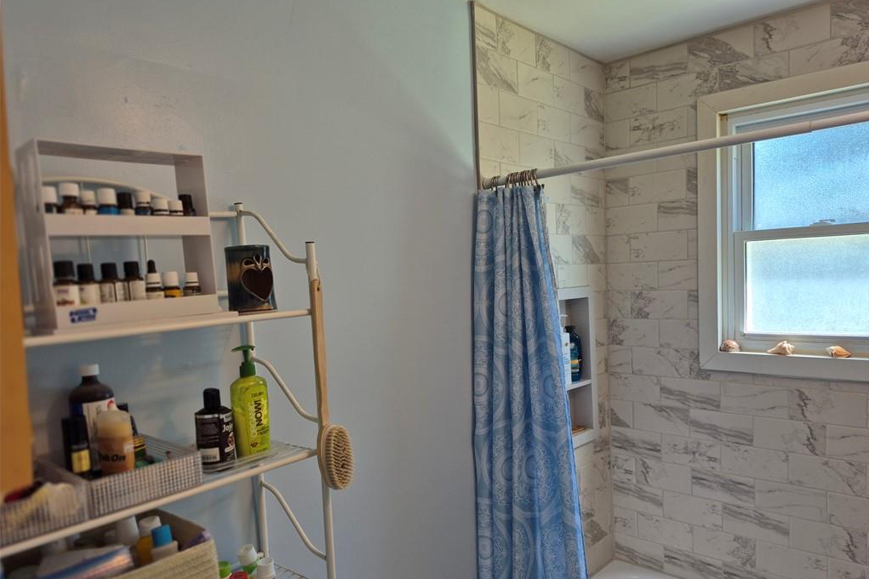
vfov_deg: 53.0
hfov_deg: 73.8
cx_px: 435
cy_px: 319
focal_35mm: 24
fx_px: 579
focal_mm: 5.4
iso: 40
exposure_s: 1/120
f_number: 1.8
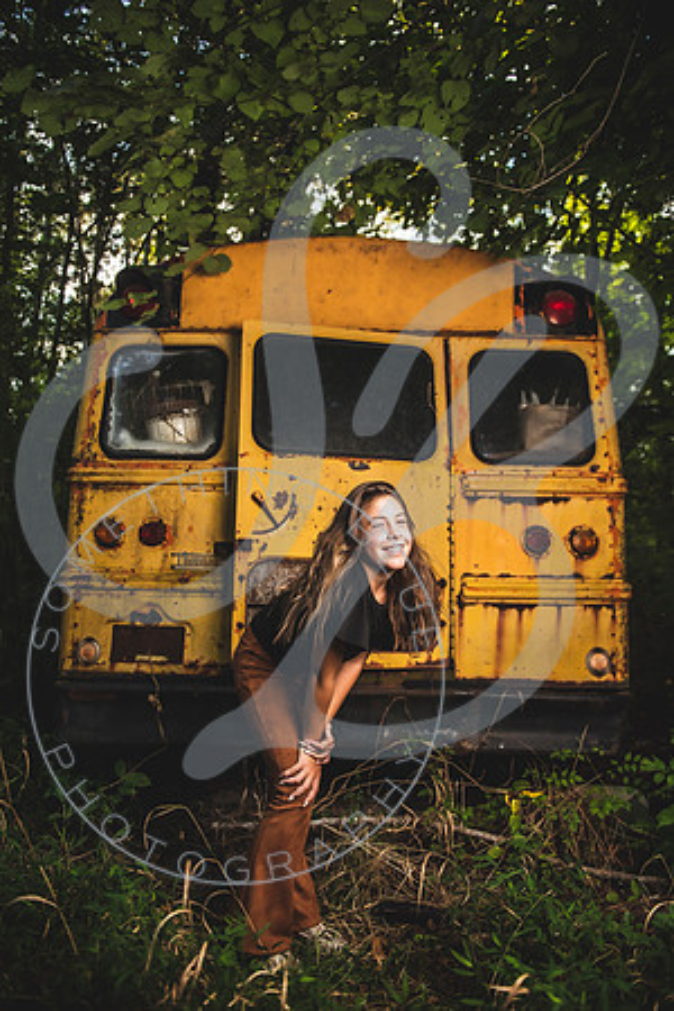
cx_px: 337
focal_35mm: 24
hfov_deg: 53.1
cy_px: 506
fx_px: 674
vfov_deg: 73.7
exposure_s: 1/160
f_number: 2.8
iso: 100
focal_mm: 24
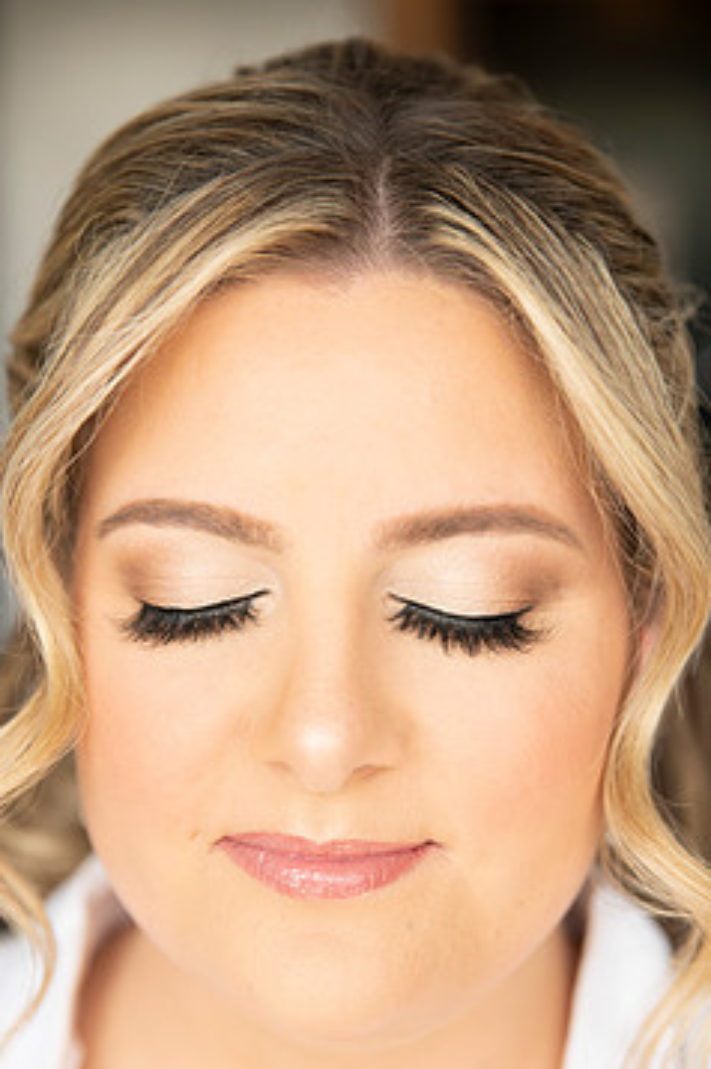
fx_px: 2612
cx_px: 321
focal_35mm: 88
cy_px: 669
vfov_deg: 23.1
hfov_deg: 15.5
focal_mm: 70
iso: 400
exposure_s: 1/160
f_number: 2.8
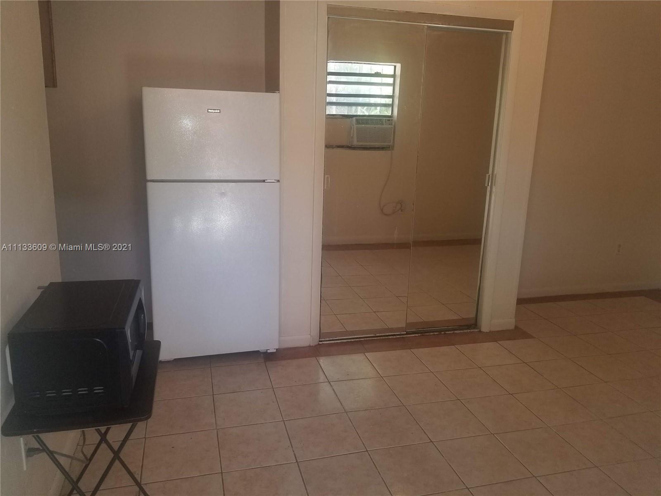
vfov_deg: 53.1
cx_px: 330
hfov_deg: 67.3
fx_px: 496
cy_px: 248
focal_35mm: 26
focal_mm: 4.25
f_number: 1.7
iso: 100
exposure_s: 1/60
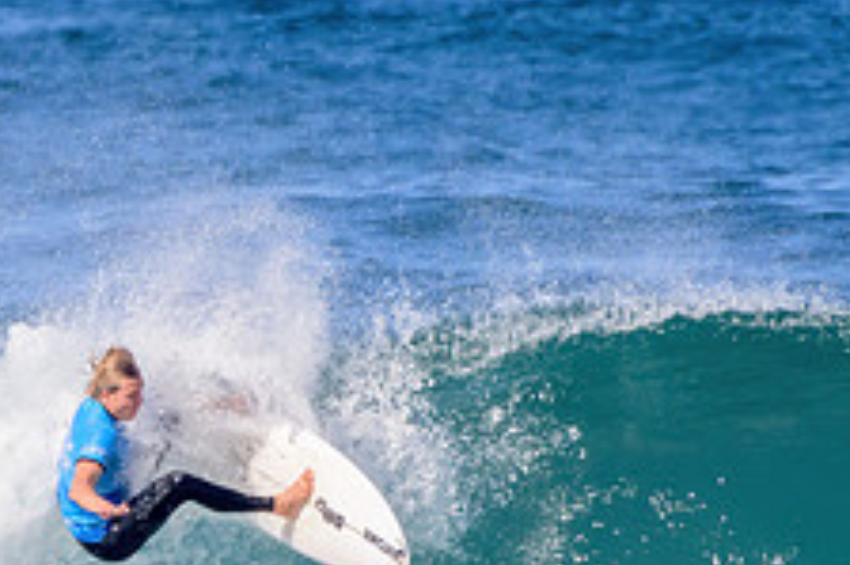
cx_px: 140
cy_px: 681
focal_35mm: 2590
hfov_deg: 0.8
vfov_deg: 0.5
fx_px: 61106
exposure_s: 1/1250
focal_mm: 1000
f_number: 11
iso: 800
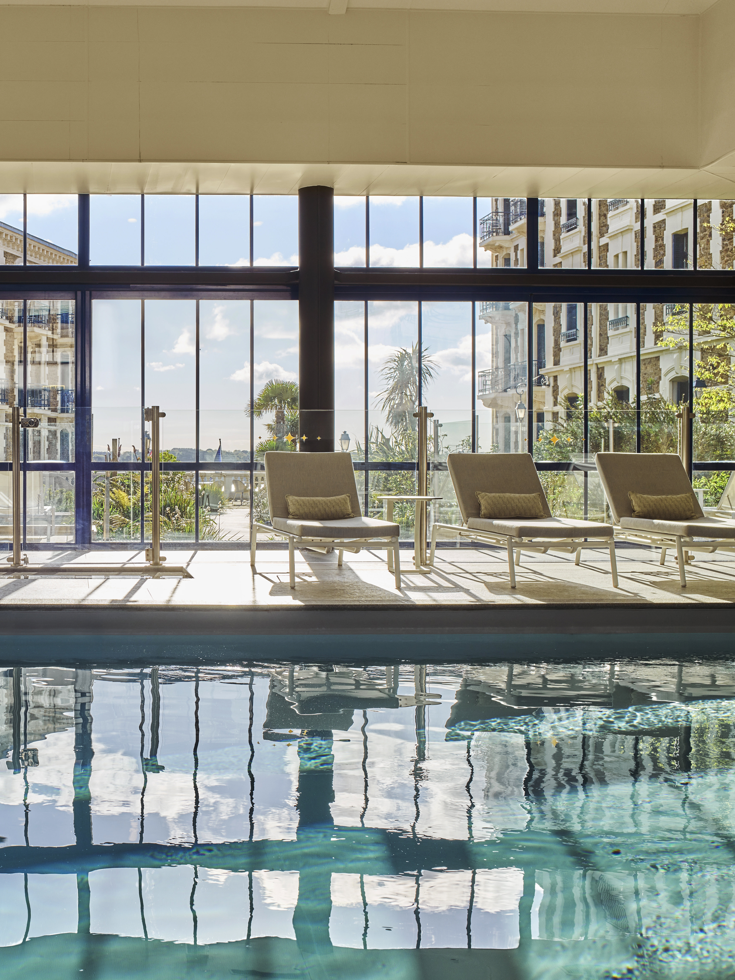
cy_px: 495
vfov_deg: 37.5
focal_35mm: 51
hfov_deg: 27.6
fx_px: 1444
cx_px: 83
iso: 100
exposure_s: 1/125
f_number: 14
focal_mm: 35
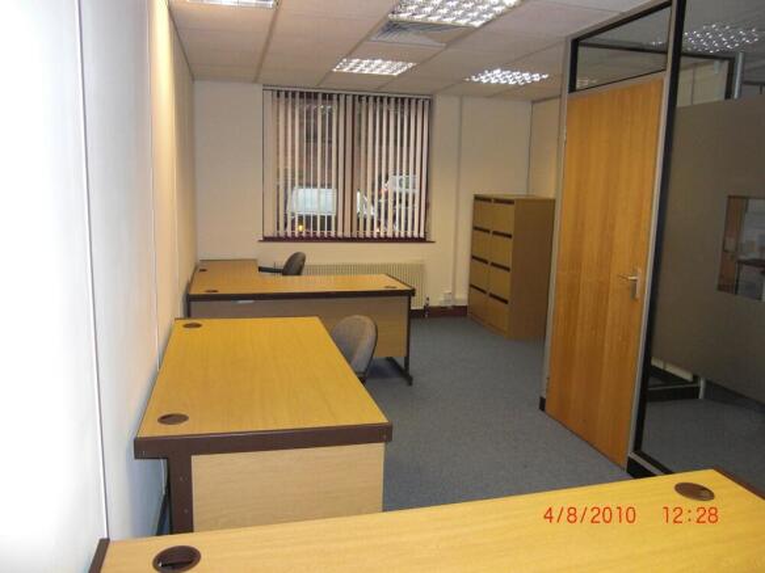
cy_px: 286
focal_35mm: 28
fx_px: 619
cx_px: 382
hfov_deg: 63.5
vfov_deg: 49.7
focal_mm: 4.9
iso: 200
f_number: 2.6
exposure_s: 1/60
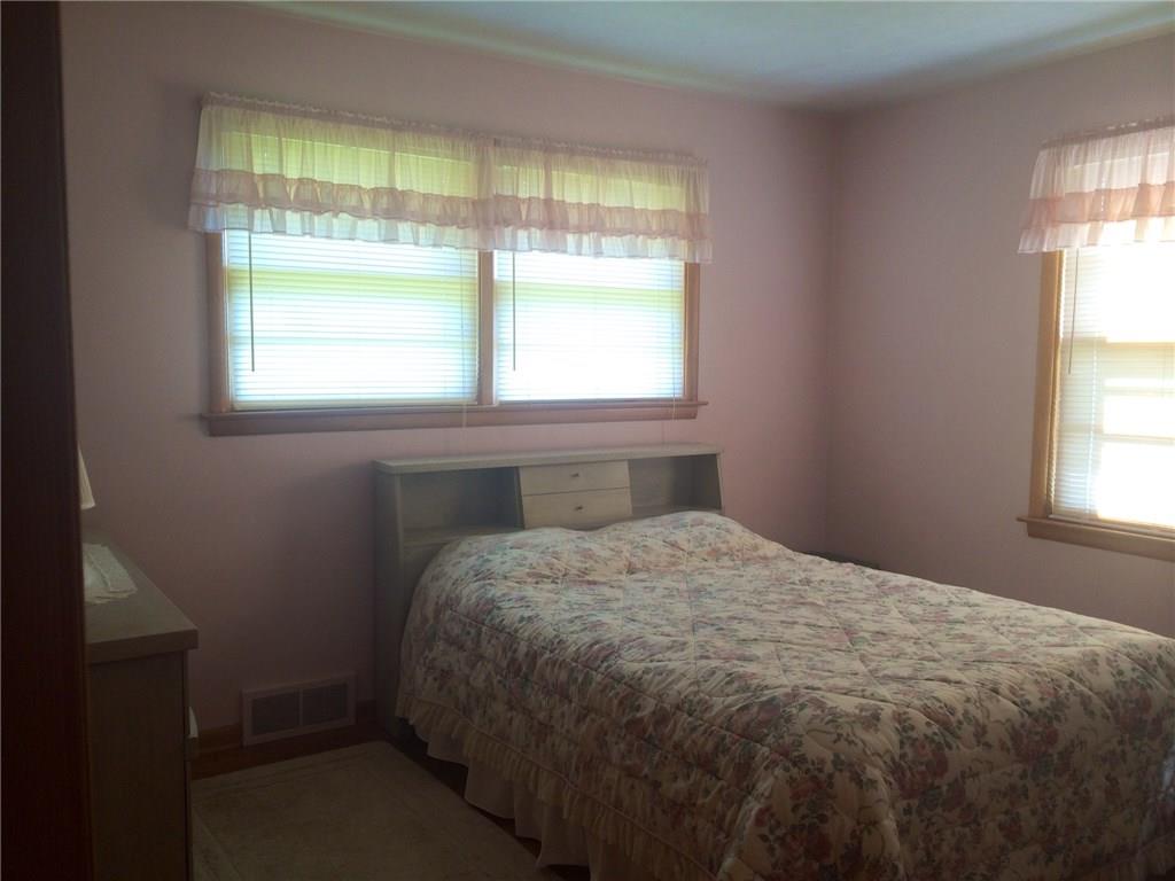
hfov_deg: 60.0
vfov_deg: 46.8
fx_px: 1018
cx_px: 588
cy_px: 440
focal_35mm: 30
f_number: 2.2
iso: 50
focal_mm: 4.12
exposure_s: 1/30
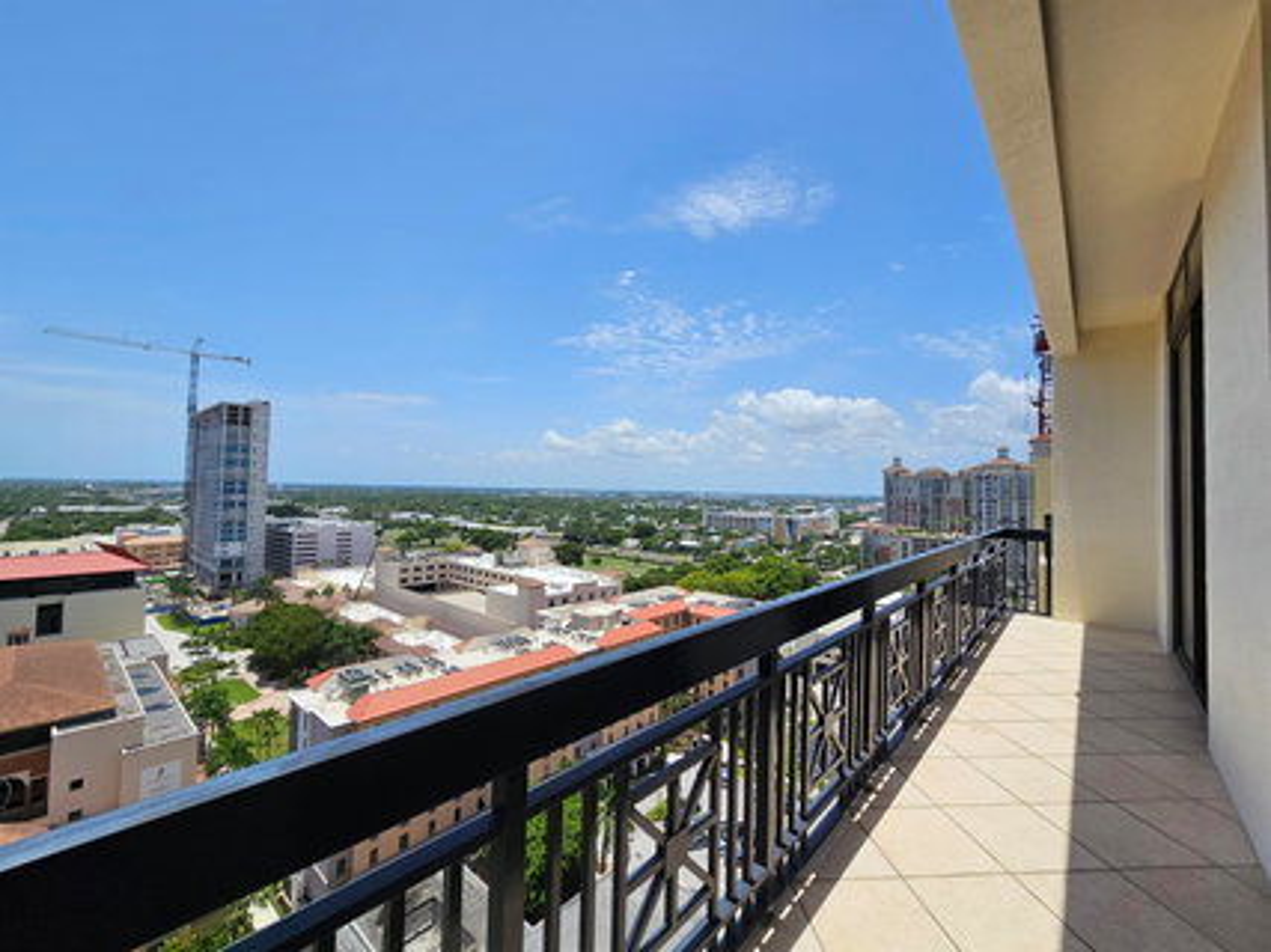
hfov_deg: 106.2
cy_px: 476
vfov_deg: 89.9
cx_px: 636
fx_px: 477
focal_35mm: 13
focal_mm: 2.2
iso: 50
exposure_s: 1/3707
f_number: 2.2
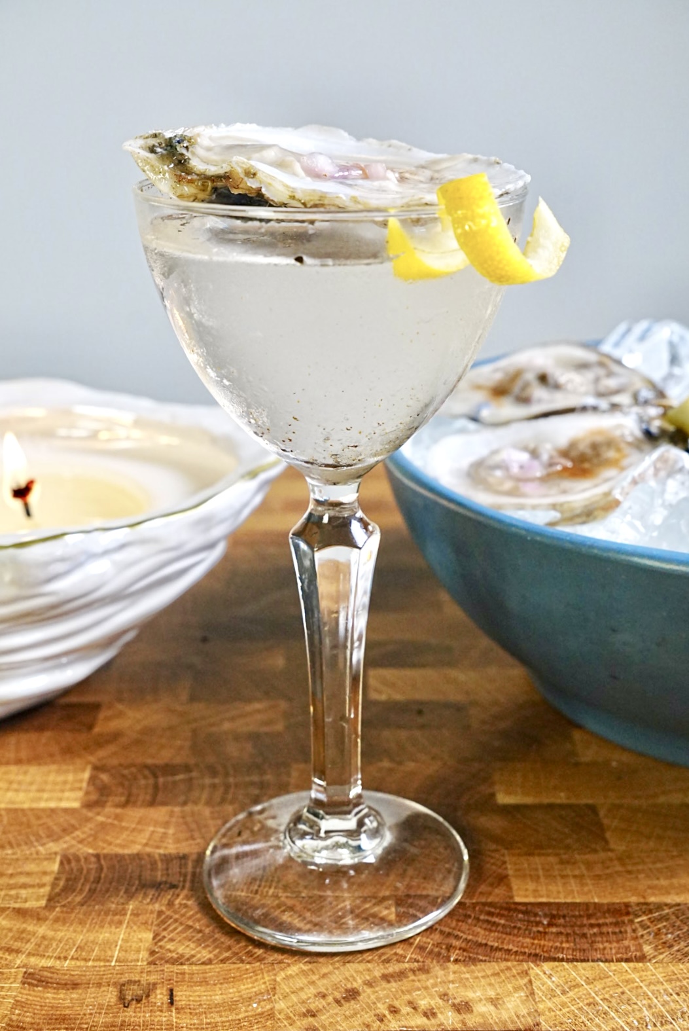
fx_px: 1294
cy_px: 516
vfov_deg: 43.4
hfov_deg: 29.8
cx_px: 344
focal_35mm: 45
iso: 1600
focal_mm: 30.1
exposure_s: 1/100
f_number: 7.1
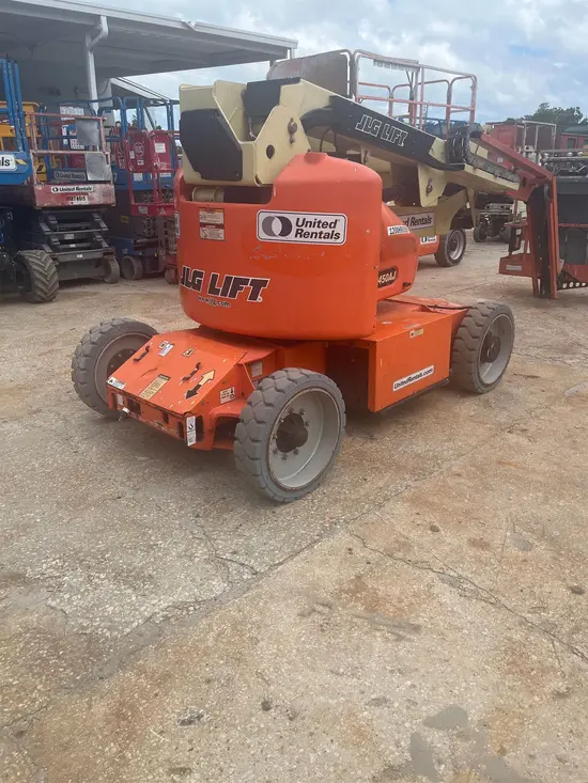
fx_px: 589
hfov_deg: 53.1
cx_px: 294
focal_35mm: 26
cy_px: 392
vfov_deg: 67.3
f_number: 1.6
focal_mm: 5.1
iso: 50
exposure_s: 1/3049
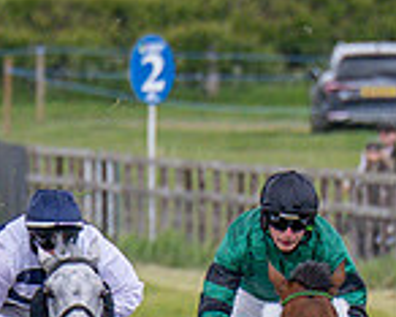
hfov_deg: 0.9
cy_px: 592
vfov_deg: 0.7
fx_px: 25907
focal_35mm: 2209
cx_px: -259
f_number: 4
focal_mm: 200
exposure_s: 1/1600
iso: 400
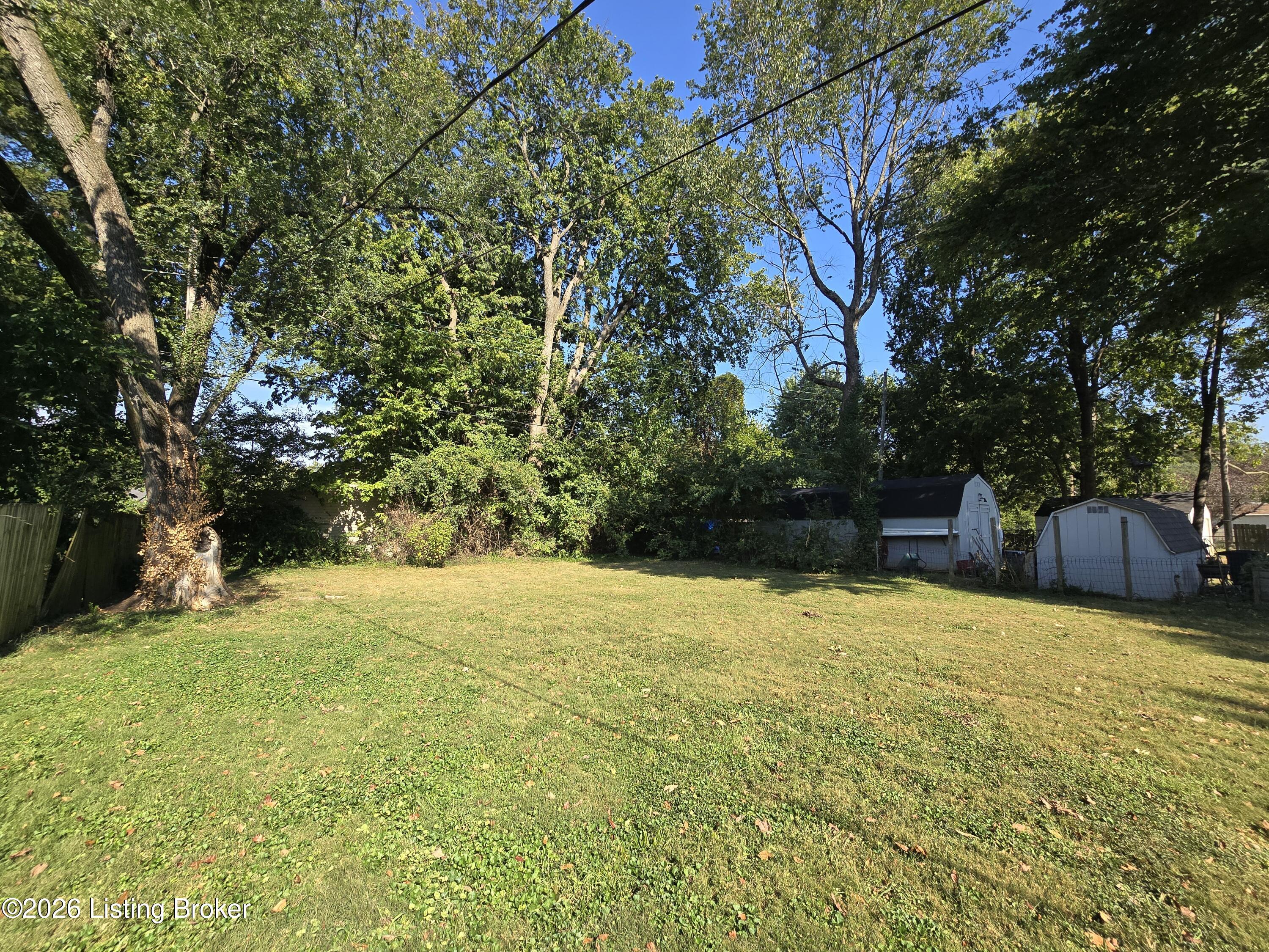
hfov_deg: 106.2
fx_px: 477
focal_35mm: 13
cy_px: 476
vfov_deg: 89.9
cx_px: 634
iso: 50
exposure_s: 1/902
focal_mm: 2.2
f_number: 2.2
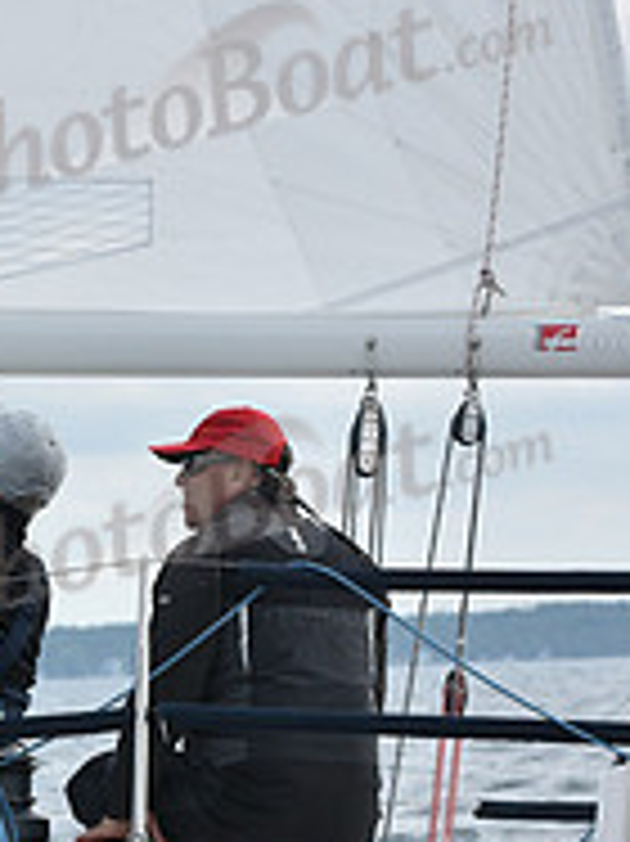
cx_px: -310
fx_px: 6657
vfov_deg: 7.2
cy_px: 808
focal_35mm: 274
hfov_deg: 5.4
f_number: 8
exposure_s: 1/800
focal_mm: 92
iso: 400
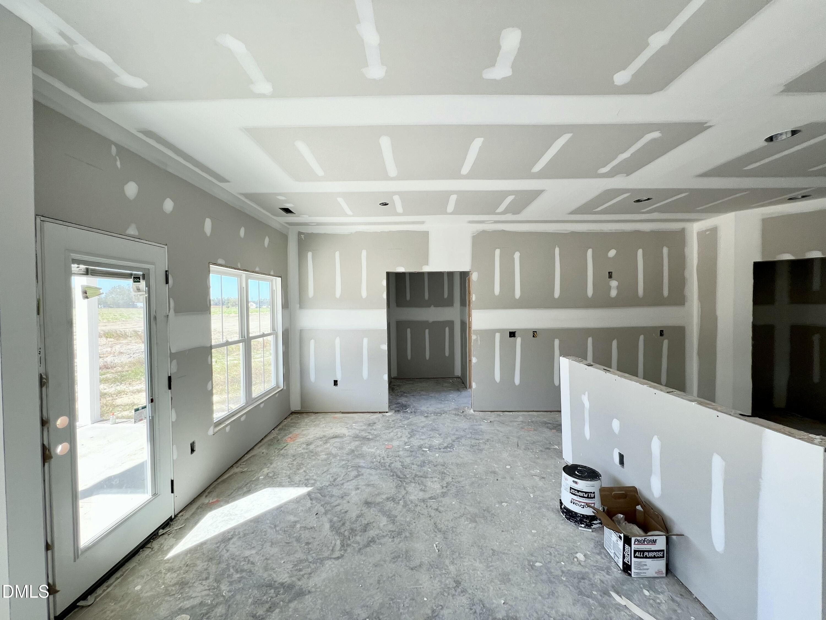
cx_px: 413
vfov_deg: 89.9
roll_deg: +0.5
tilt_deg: -1.3
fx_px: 310
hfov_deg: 106.2
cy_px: 310
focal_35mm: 13
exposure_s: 1/135
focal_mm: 1.57
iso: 32
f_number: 1.8
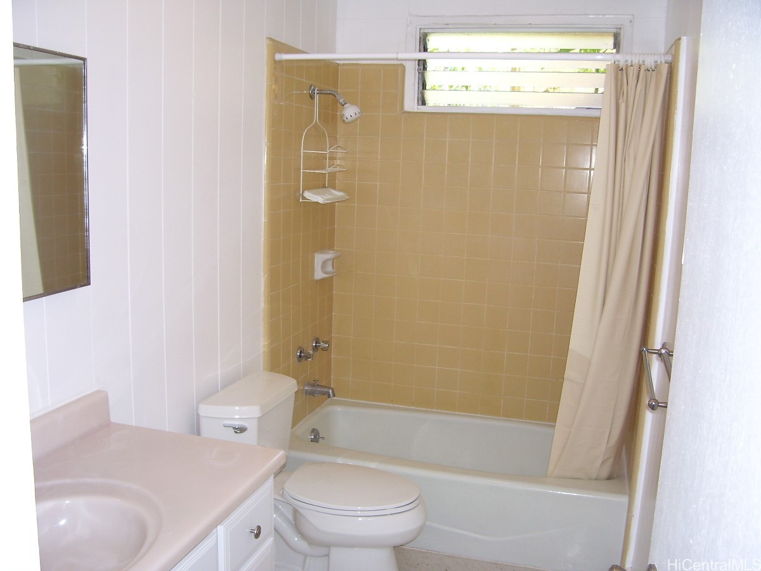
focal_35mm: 34
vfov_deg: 41.8
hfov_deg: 54.0
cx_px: 380
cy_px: 286
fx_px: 747
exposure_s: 1/60
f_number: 2.7
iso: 80
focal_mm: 5.6
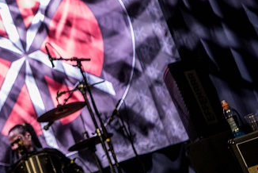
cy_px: 62
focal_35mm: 106
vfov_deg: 12.9
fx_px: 760
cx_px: -25
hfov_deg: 18.5
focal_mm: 48
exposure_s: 1/80
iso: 800
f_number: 2.8
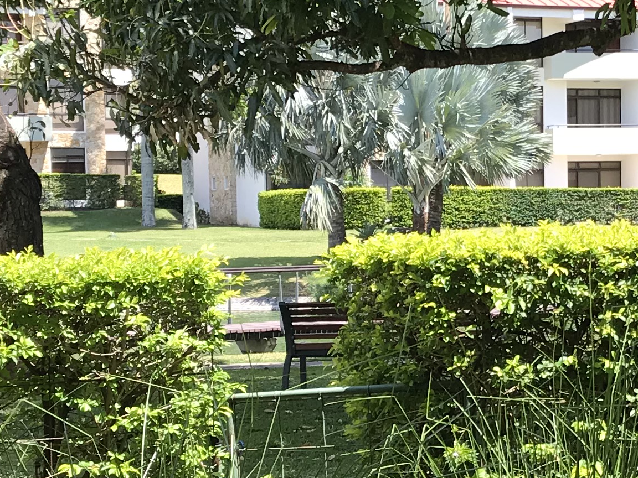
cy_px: 319
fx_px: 1806
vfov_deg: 15.1
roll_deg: +0.1
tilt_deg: -2.5
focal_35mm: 98
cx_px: 511
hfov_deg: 19.8
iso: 20
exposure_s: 1/634
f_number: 1.8
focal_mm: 3.99
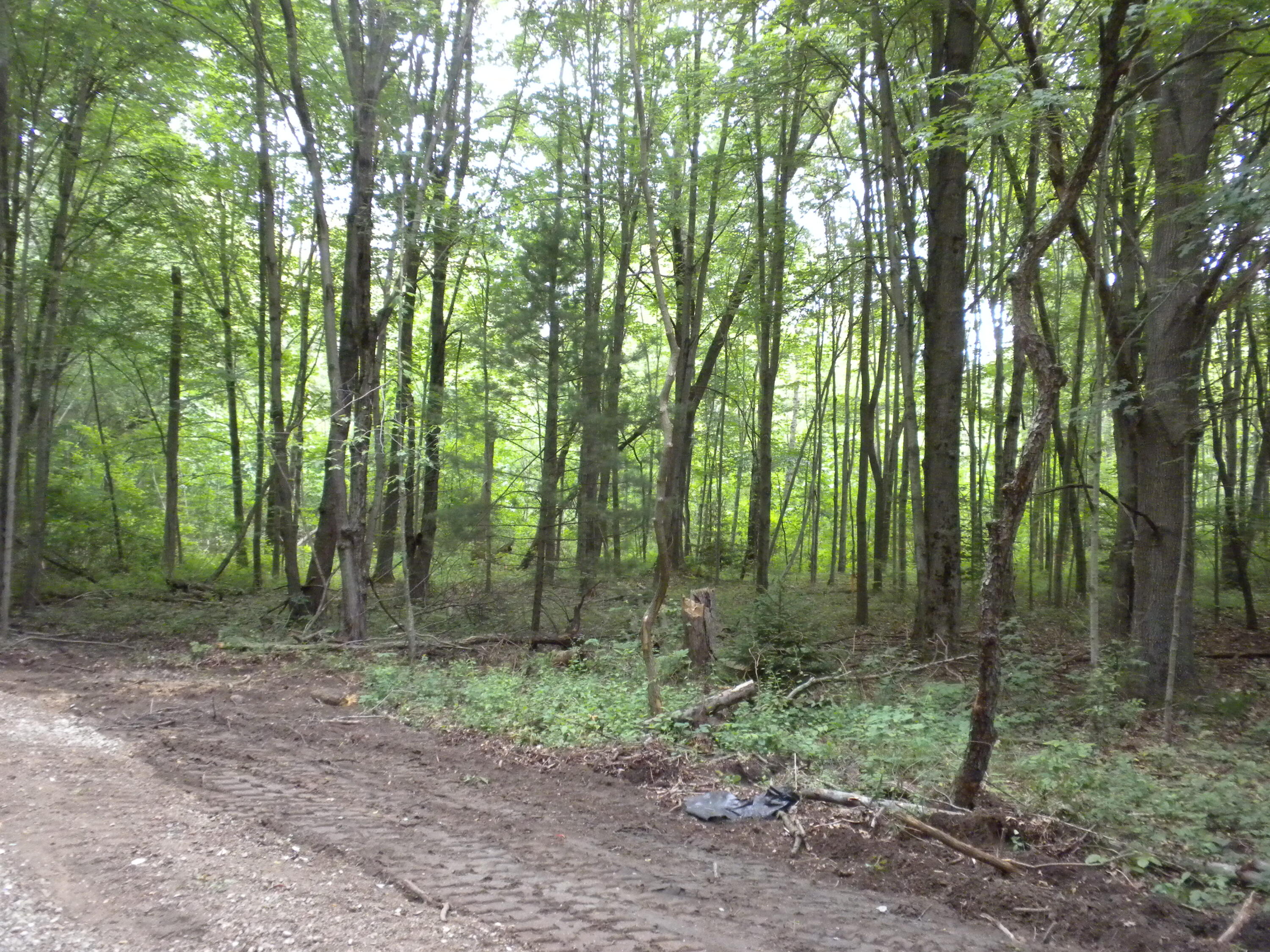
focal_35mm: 37
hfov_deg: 50.1
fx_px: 1357
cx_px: 635
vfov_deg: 38.7
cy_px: 476
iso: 400
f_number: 3.5
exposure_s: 1/172
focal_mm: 6.6
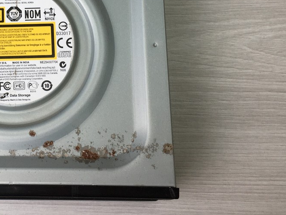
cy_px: 34
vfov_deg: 22.9
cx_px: 24
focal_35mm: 63
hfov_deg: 29.4
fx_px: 520
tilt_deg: -75.1
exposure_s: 1/100
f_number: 2.2
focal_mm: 4.15
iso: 32
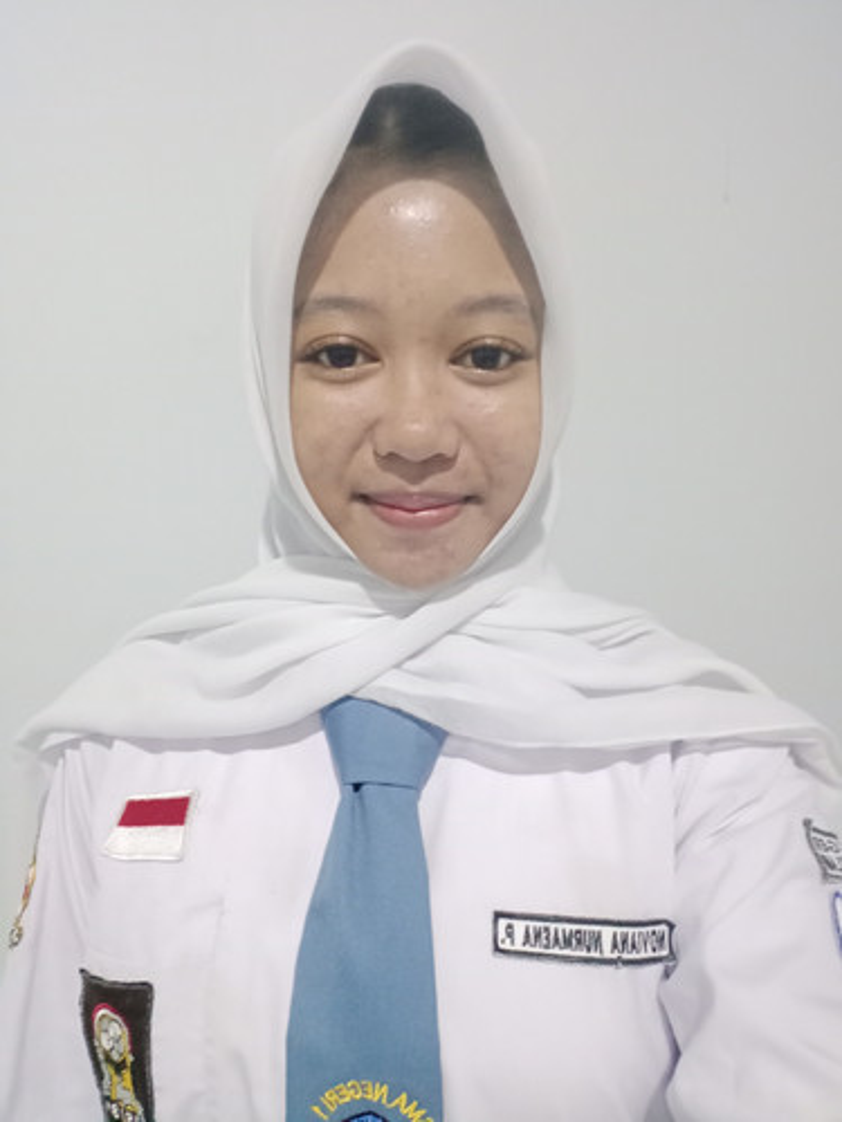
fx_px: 908
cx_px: 421
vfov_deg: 63.4
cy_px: 561
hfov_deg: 49.7
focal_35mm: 28
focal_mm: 2.75
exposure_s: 1/25
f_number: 2
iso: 793
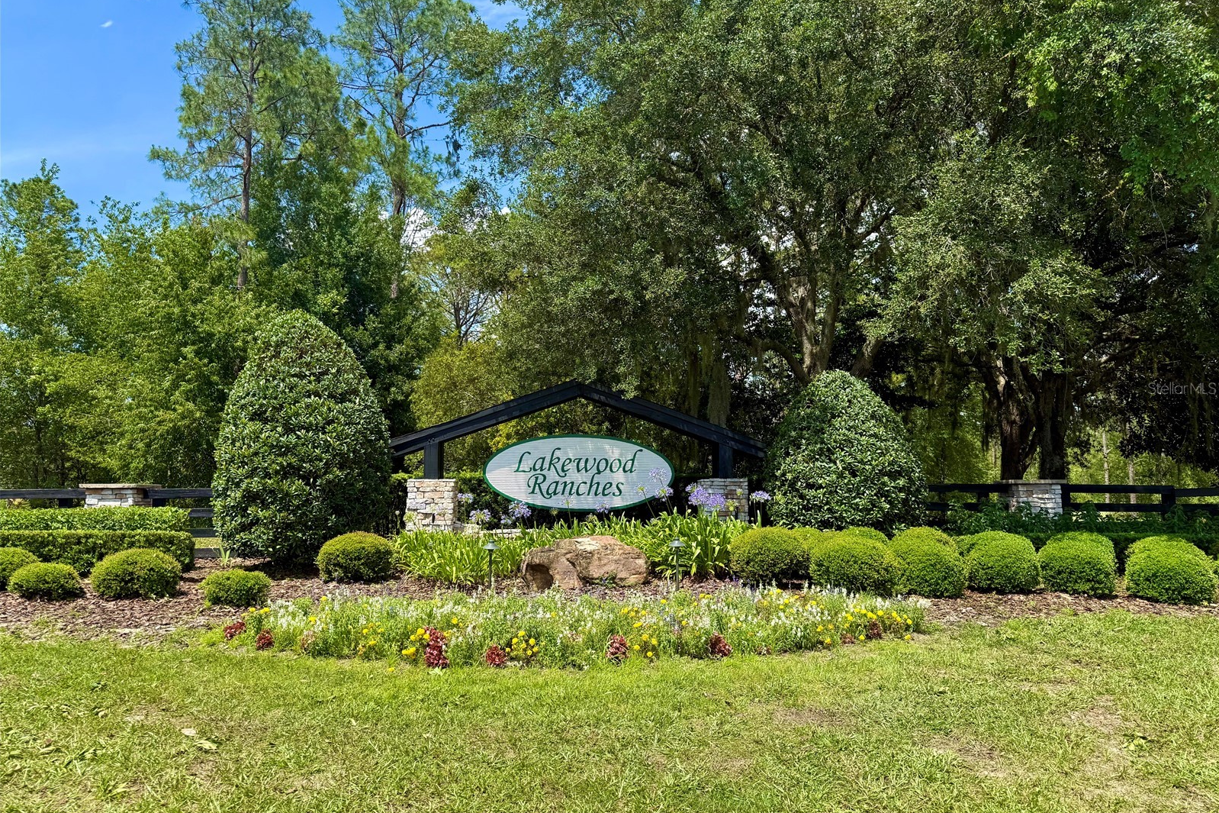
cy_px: 388
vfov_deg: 51.3
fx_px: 846
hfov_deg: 71.5
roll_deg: +0.4
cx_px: 610
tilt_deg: +8.1
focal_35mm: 25
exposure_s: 1/2053
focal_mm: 6.76
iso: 80
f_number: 1.78
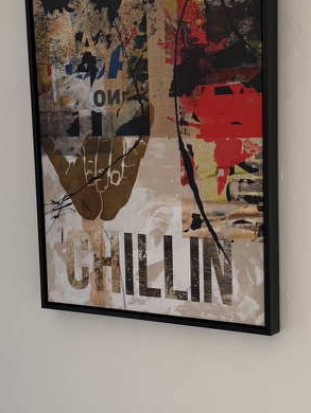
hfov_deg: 23.2
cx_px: 200
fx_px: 754
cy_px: 227
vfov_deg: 30.7
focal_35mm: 63
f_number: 1.78
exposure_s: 1/121
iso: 100
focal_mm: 6.76
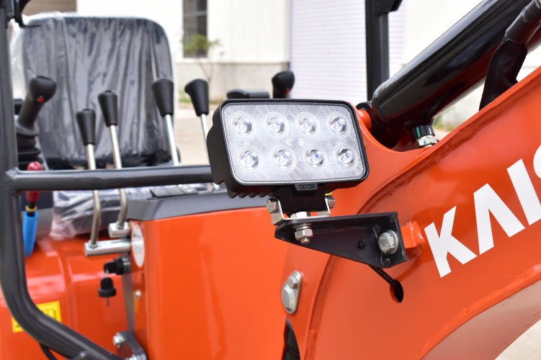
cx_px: 254
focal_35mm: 50
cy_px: 188
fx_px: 744
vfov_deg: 27.2
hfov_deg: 39.9
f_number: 9
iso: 500
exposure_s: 1/320
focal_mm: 31
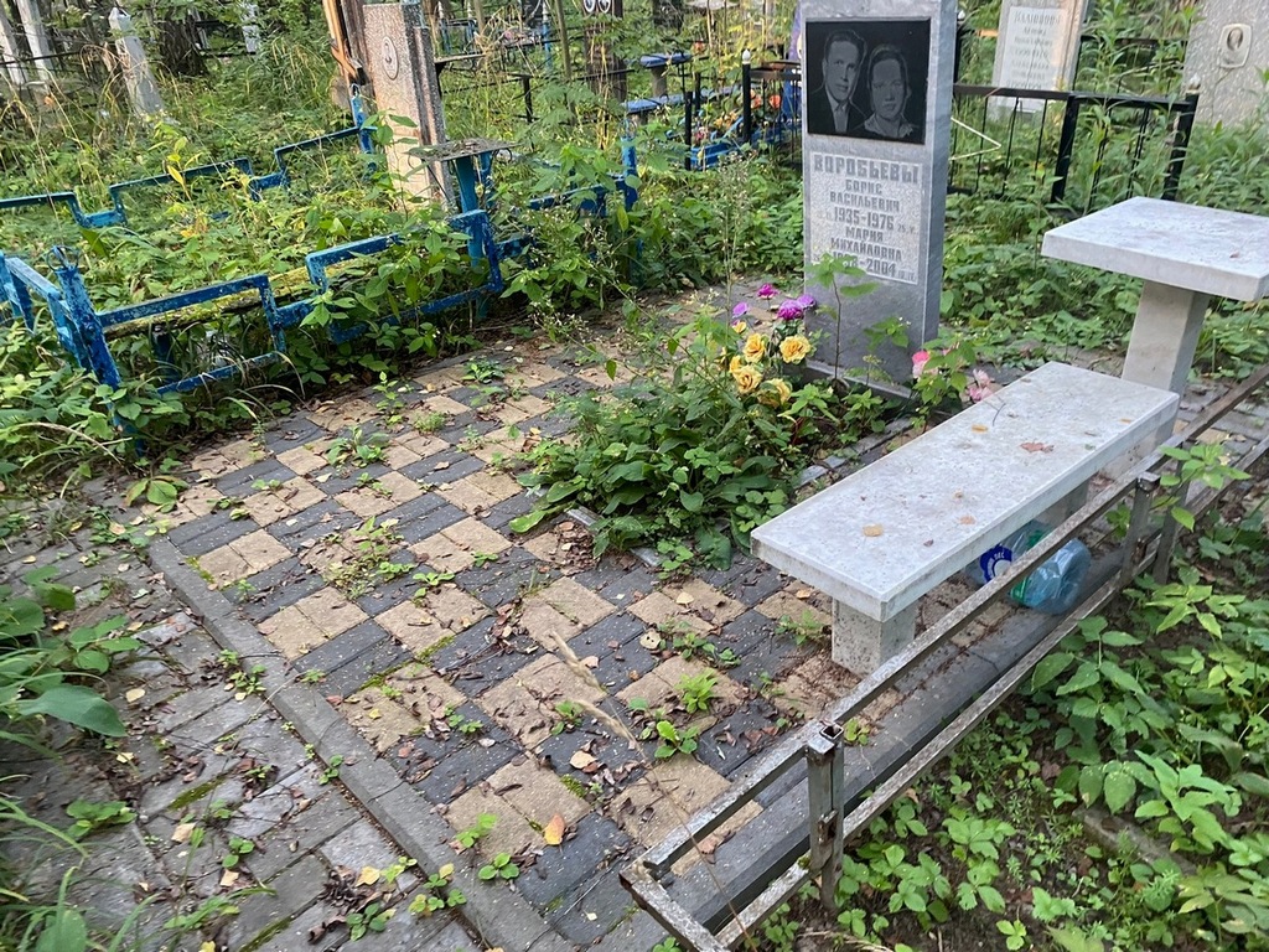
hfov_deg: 67.3
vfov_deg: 53.1
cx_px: 634
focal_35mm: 26
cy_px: 476
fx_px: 953
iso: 250
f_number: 1.8
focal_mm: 4.25
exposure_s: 1/60
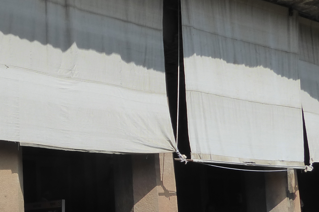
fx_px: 603
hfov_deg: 28.4
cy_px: 149
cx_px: 26
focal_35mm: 68
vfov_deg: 19.9
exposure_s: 1/640
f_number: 5
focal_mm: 4.3
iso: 160
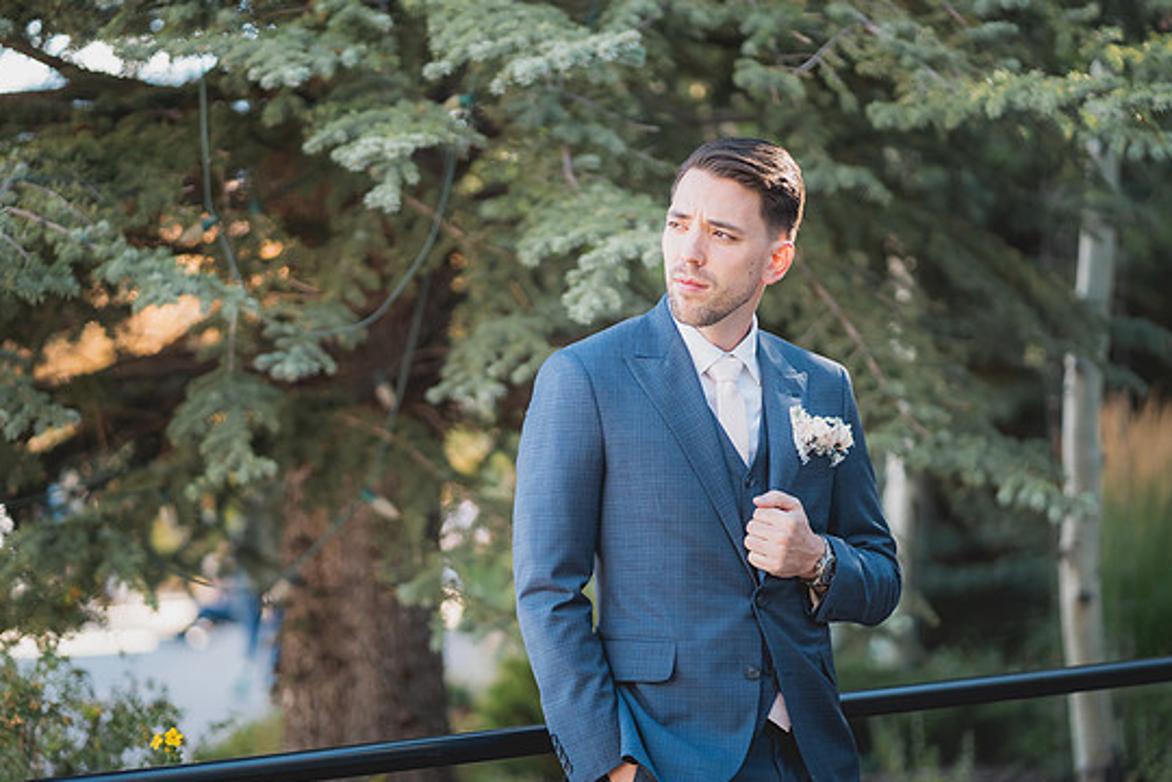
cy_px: 396
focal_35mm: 95
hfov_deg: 21.5
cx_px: 564
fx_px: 3093
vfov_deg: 14.4
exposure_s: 1/2000
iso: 1000
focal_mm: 85
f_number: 1.8
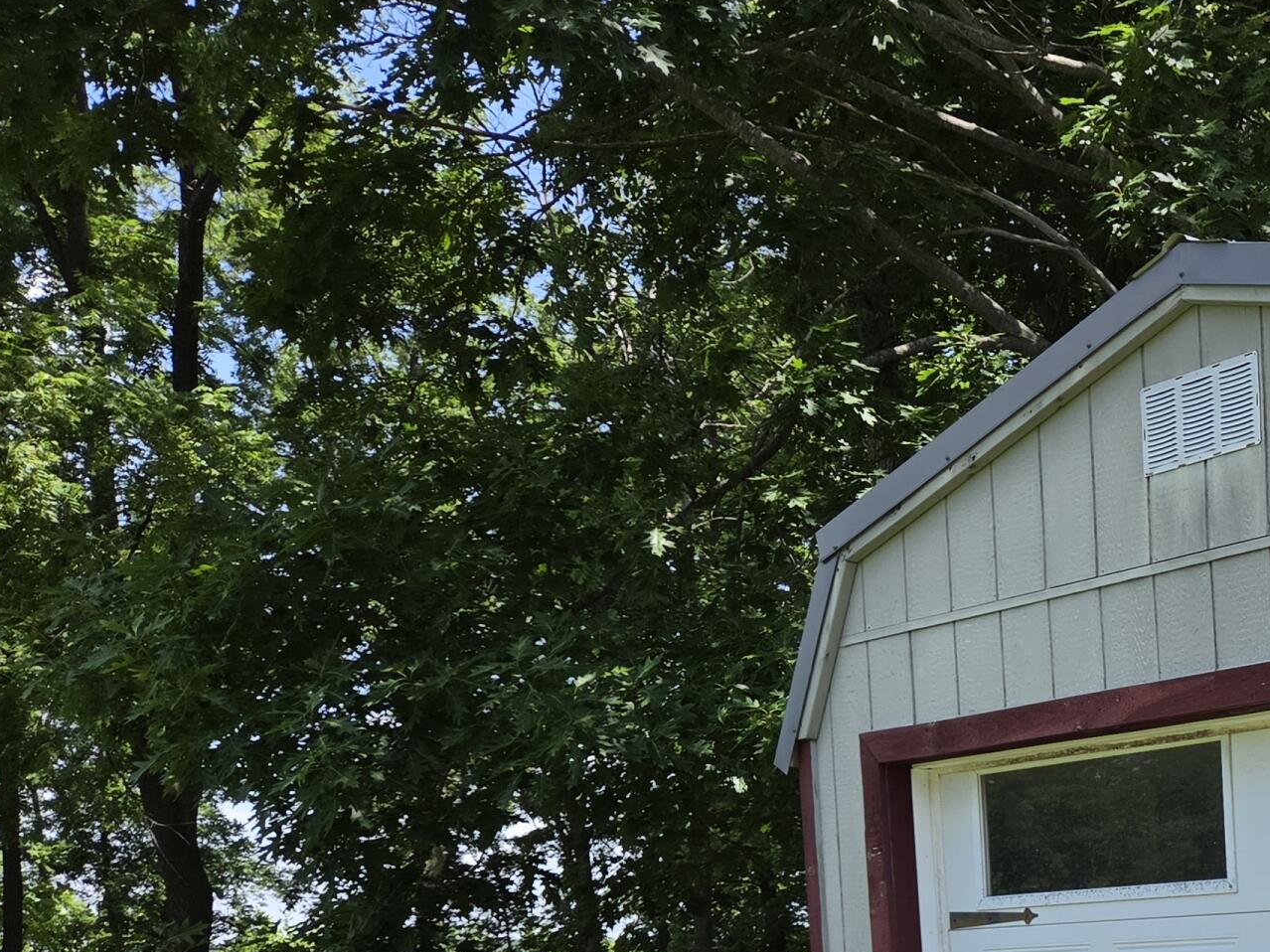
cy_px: 1107
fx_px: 1981
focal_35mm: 54
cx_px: 1482
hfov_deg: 30.7
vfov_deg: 24.7
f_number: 1.8
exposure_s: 1/2077
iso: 80
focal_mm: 5.4
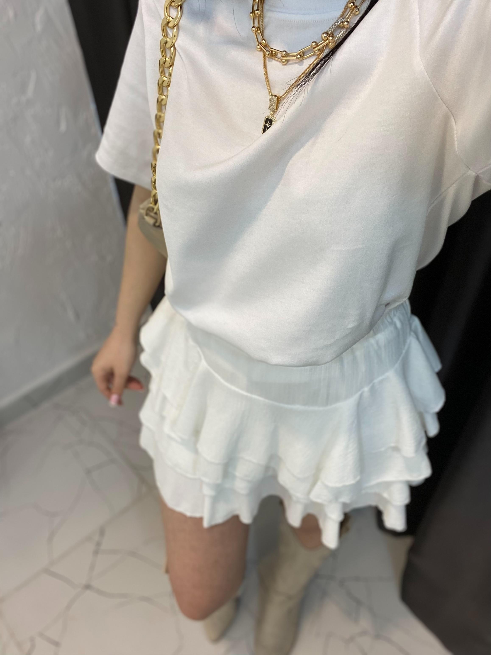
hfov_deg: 46.8
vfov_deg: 60.0
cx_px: 246
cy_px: 328
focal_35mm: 30
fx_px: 567
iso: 50
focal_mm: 2.71
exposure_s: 1/50
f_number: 2.2
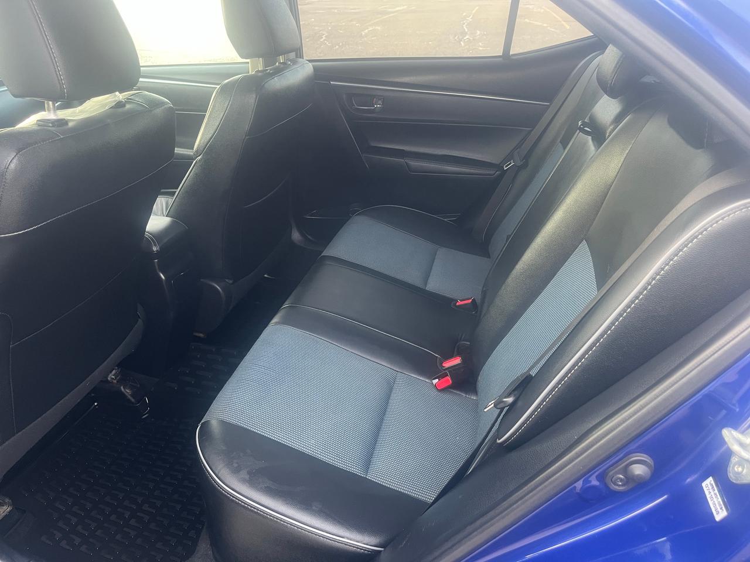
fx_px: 563
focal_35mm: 26
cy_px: 281
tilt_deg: -28.7
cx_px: 375
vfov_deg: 53.1
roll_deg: +0.5
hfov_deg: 67.3
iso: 200
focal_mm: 5.1
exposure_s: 1/60
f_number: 1.6
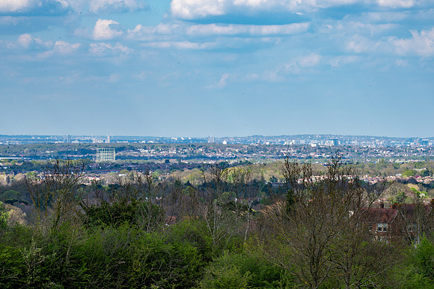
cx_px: 217
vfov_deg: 6.8
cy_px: 144
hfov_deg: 10.2
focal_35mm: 201
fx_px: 2426
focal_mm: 200
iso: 100
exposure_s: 1/100
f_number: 14
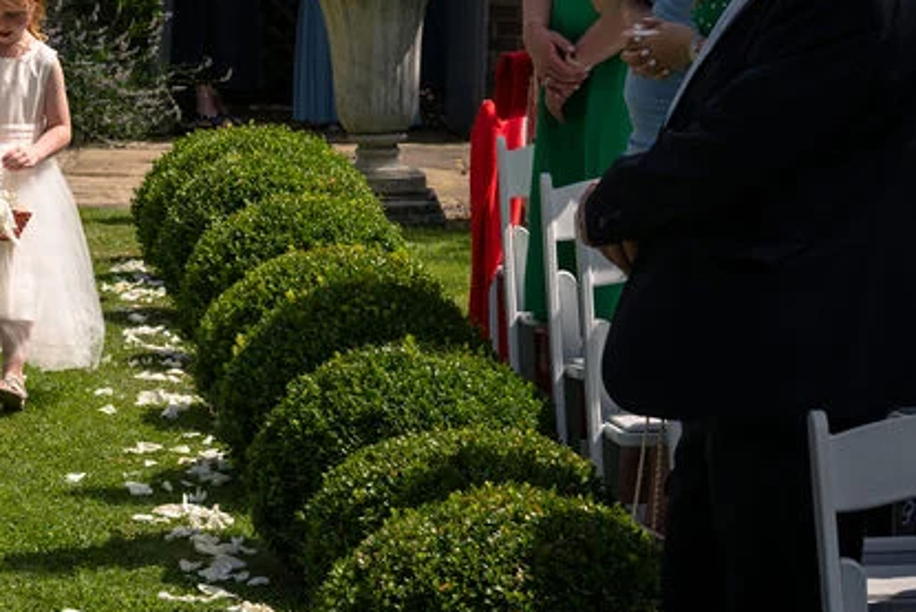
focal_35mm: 185
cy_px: 251
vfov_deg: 7.4
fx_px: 4709
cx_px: -210
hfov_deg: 10.9
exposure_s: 1/200
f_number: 10
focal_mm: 75
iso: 100
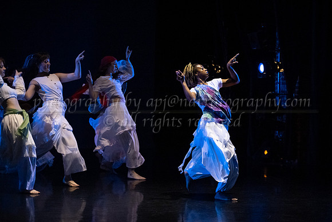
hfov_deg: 22.7
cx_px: 198
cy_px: 95
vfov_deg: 15.3
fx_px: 824
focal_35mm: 89
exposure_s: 1/400
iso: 6400
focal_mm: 75
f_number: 2.8
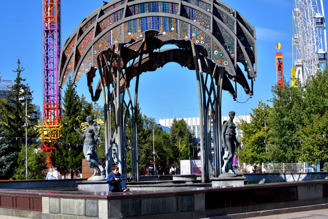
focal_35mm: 71
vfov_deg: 19.2
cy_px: 111
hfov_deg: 28.4
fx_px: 647
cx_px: 162
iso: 100
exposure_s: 1/80
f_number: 16
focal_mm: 70
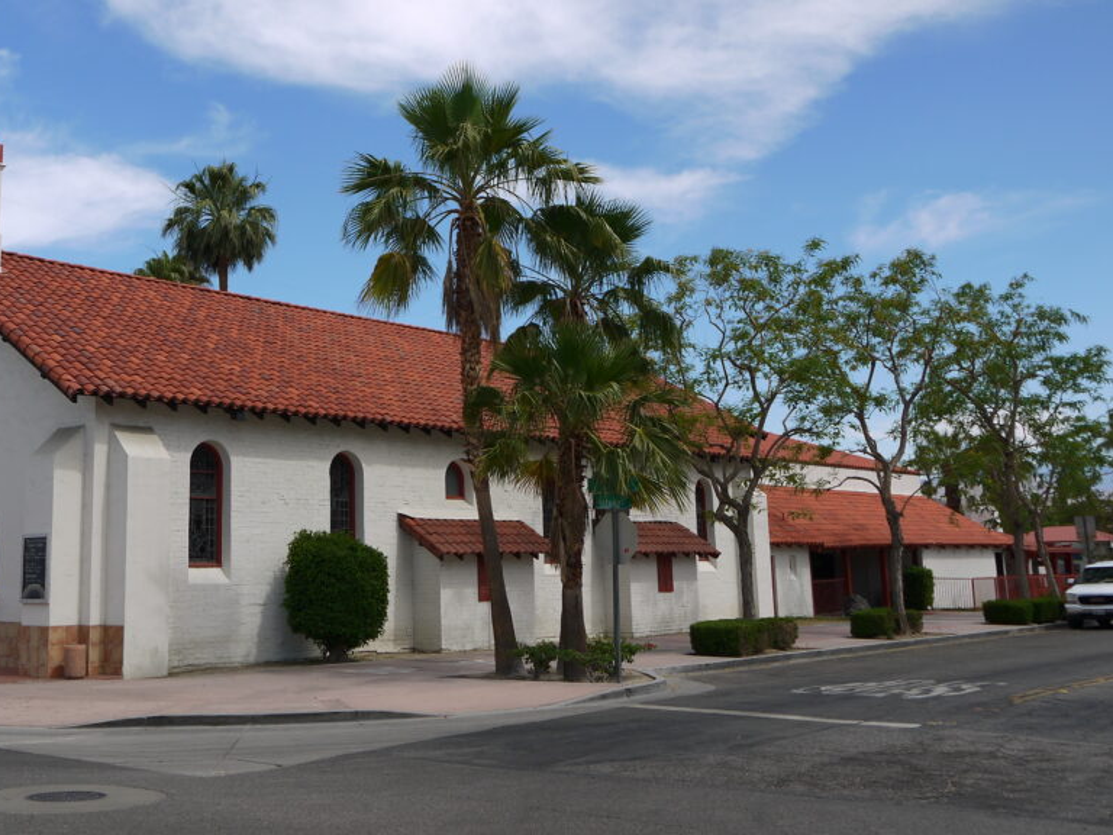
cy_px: 325
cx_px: 377
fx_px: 1286
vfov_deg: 35.8
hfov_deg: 46.1
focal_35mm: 40
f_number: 7.1
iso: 160
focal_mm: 15
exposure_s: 1/500
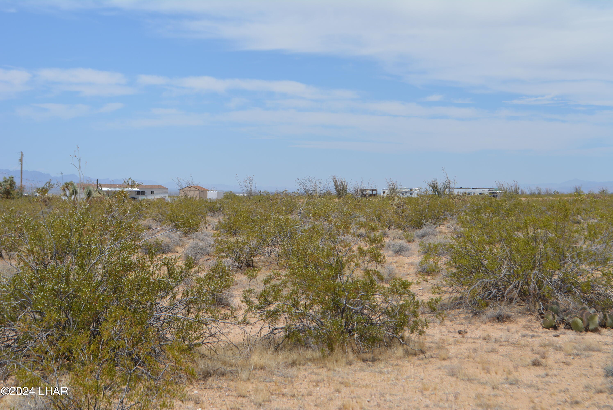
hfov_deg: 30.5
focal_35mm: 66
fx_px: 1125
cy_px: 205
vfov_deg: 20.6
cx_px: 306
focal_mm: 44
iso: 100
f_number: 9
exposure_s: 1/320
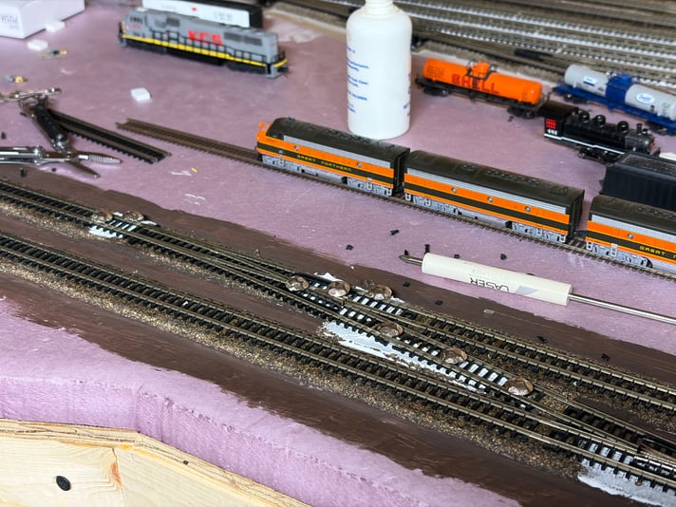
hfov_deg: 36.8
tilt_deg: -29.8
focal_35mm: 52
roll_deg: +0.8
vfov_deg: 28.0
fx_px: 1015
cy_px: 254
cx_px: 338
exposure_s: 1/60
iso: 125
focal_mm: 5.96
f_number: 1.6
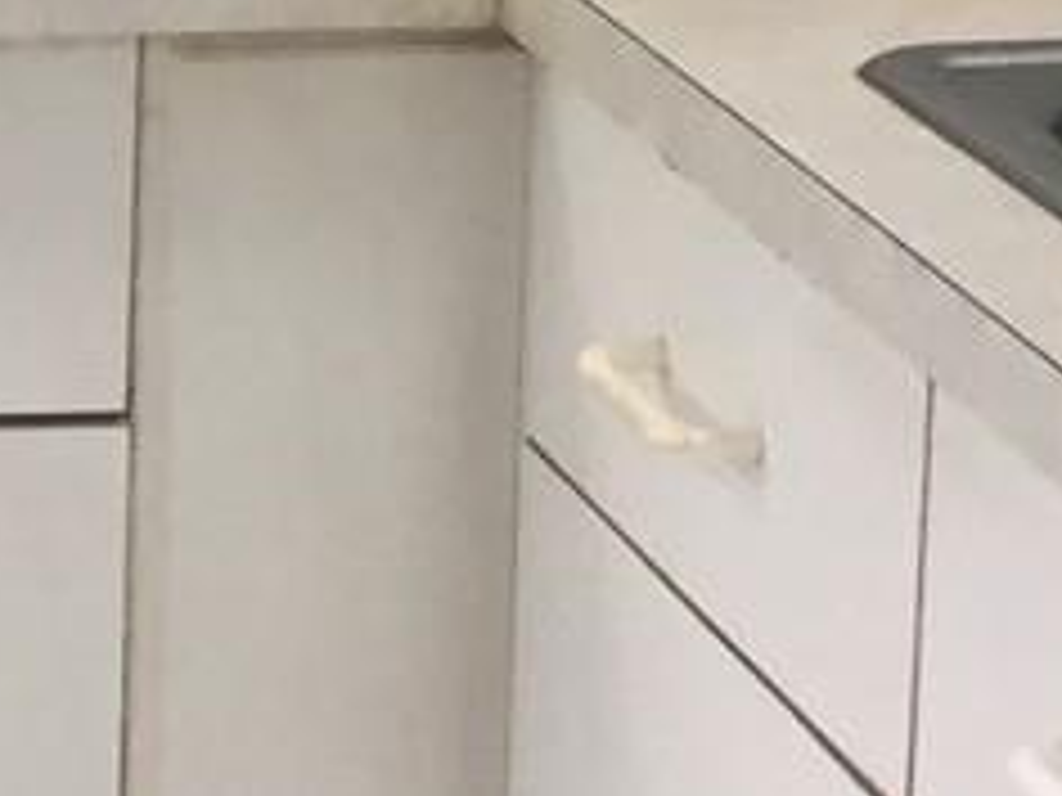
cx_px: -1044
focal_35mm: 197
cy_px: -189
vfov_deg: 7.5
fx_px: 6044
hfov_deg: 9.4
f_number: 2.2
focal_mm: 4.15
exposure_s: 1/40
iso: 32
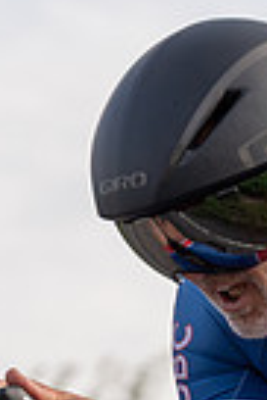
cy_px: 476
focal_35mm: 376
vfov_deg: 5.5
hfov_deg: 3.7
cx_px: -79
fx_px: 4172
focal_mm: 76
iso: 160
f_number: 4
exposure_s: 1/1000
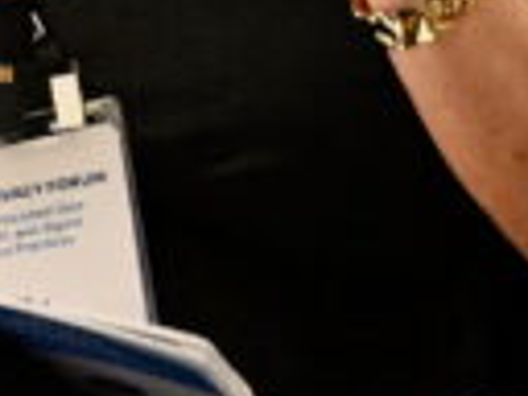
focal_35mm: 1153
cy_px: -291
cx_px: -974
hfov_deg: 1.7
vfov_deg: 1.3
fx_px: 17587
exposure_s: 1/160
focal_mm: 150
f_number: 2.8
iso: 10000
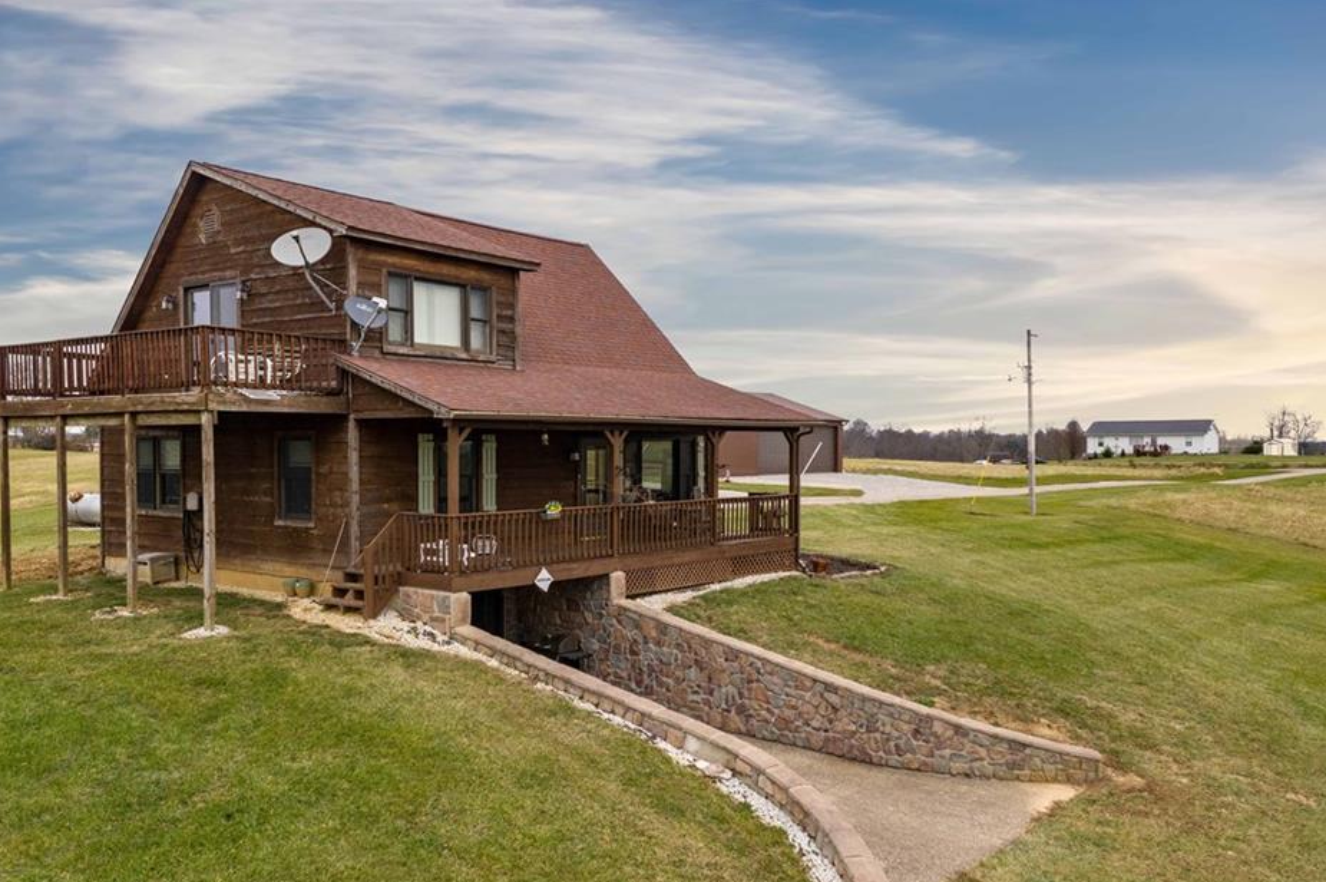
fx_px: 1141
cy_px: 463
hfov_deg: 60.3
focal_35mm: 31
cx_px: 618
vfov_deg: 42.2
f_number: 4.5
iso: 100
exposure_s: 1/120
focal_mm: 10.26
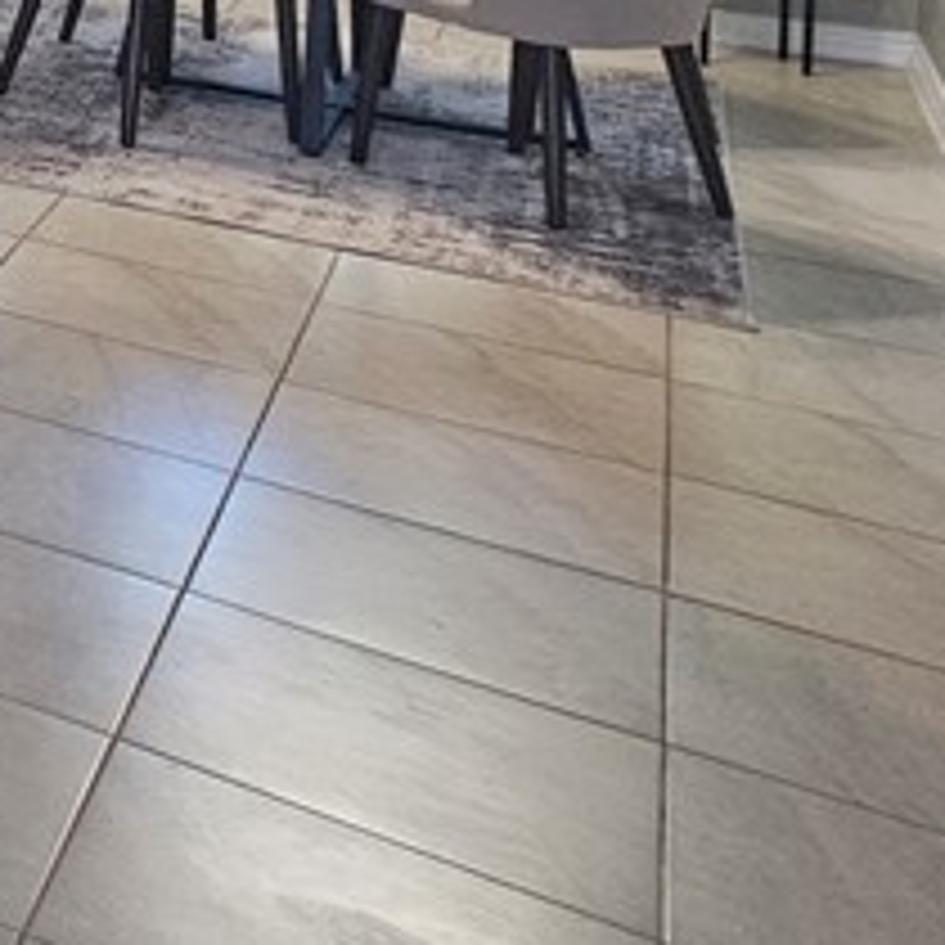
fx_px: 1730
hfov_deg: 15.5
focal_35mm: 56
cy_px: -400
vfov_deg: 24.8
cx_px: -1292
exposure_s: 1/60
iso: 80
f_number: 2.2
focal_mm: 2.2
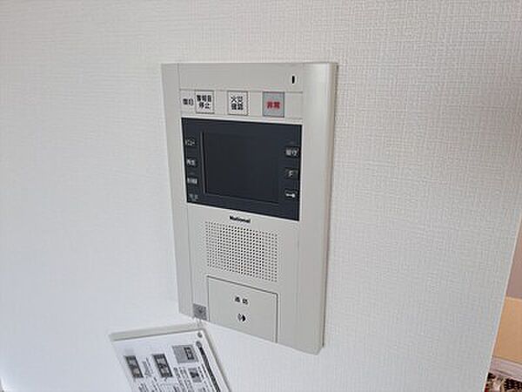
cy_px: 196
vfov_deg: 53.1
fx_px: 392
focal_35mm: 26
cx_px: 261
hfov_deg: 67.3
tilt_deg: -19.0
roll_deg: +0.0
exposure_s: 1/156
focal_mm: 5.1
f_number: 1.6
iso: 40
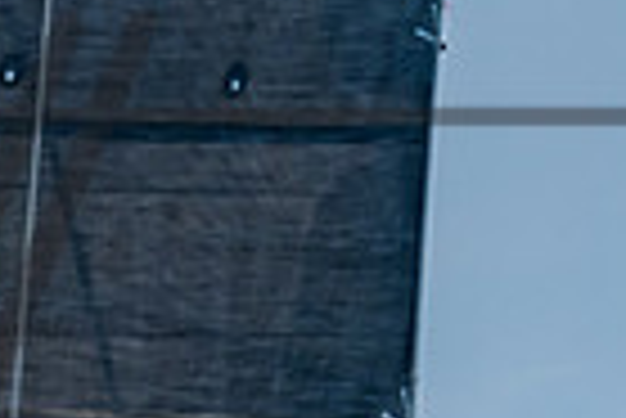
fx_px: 39722
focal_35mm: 2282
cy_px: -513
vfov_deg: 0.6
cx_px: -592
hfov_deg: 0.9
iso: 160
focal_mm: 200
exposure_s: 1/400
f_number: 6.3
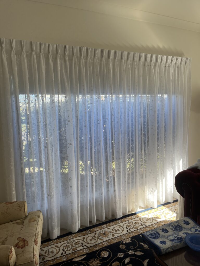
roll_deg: +2.3
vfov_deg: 67.3
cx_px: 100
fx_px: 200
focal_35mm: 26
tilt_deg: -8.1
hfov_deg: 53.1
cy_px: 133
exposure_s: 1/278
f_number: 1.6
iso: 40
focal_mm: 5.1
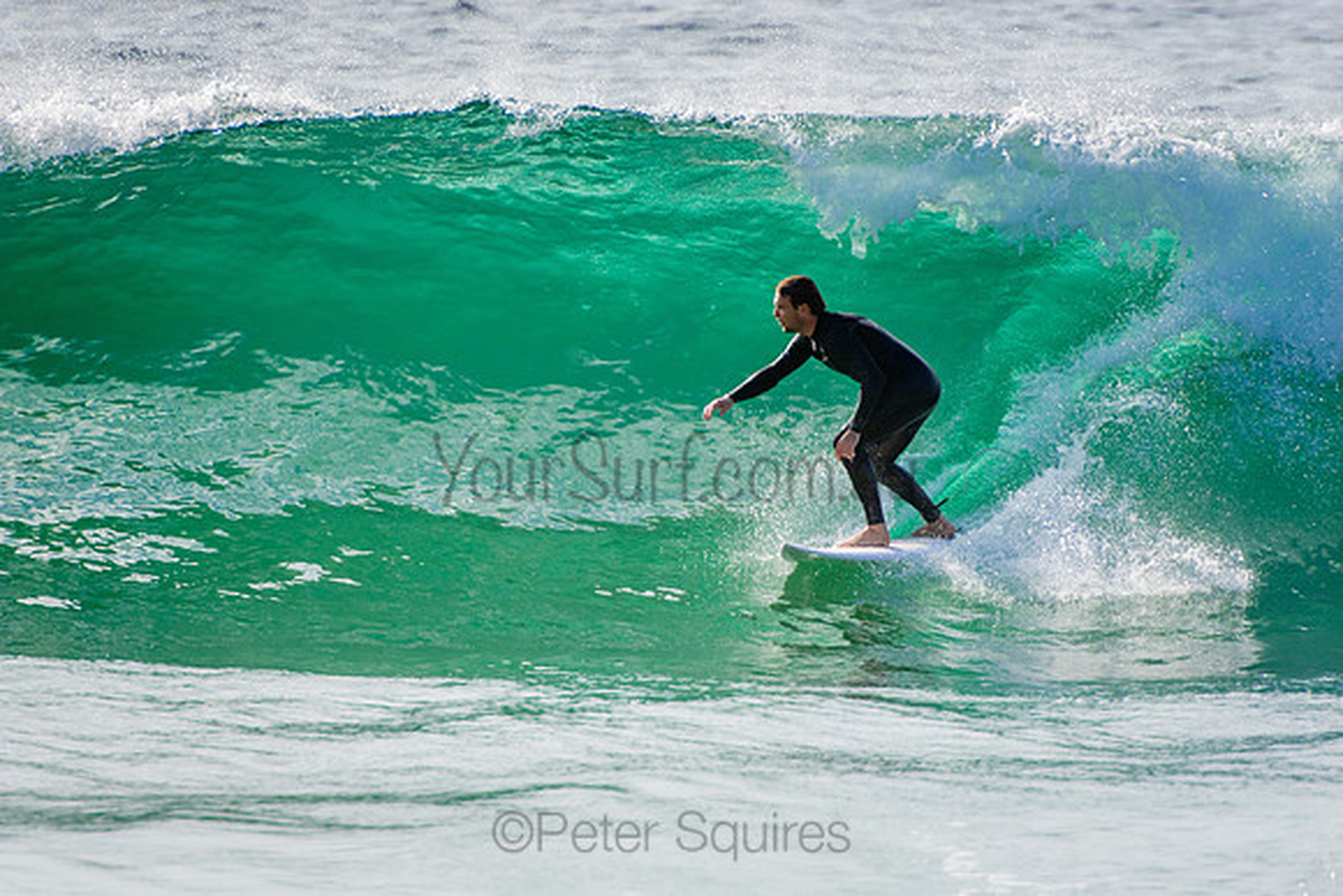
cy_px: 448
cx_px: 672
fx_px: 22388
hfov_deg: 3.4
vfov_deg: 2.3
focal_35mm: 600
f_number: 5.6
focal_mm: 400
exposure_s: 1/2000
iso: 320
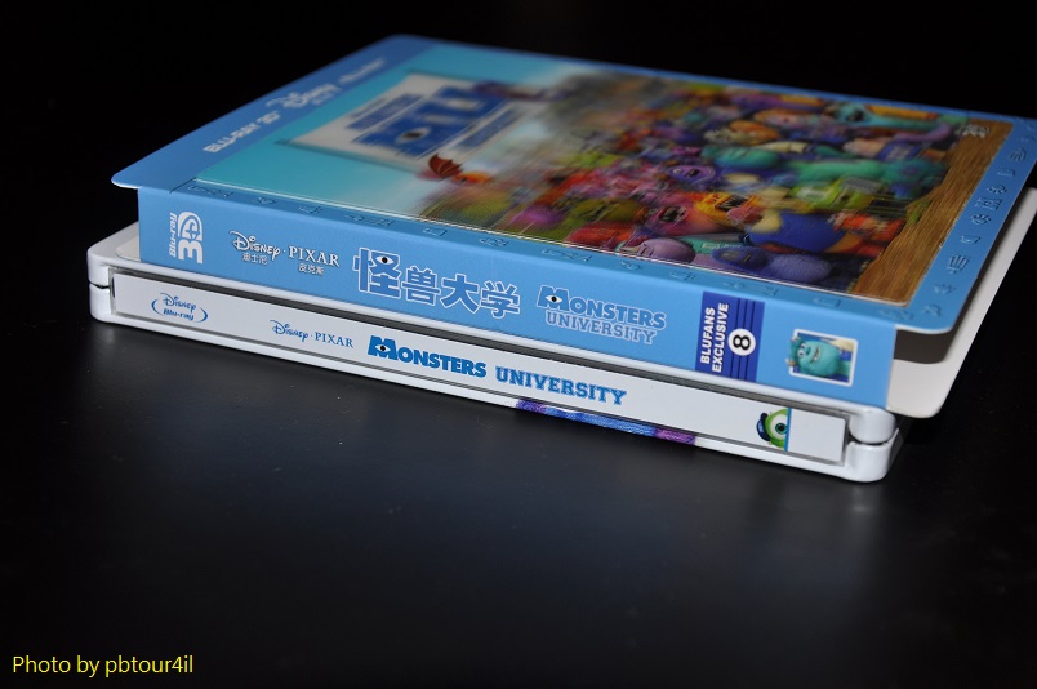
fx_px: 1942
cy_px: 344
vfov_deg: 20.1
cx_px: 518
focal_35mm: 68
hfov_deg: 29.9
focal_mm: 45
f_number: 5.6
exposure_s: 1/30
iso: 200
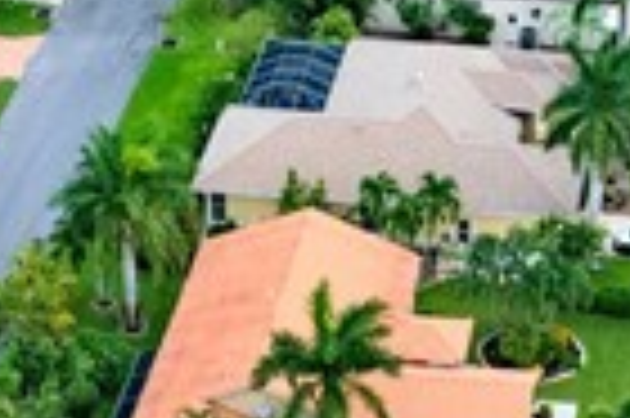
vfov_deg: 7.9
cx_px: 436
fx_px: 2989
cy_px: -209
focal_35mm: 171
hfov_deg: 12.0
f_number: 2.8
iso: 100
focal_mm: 8.4
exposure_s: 1/1000
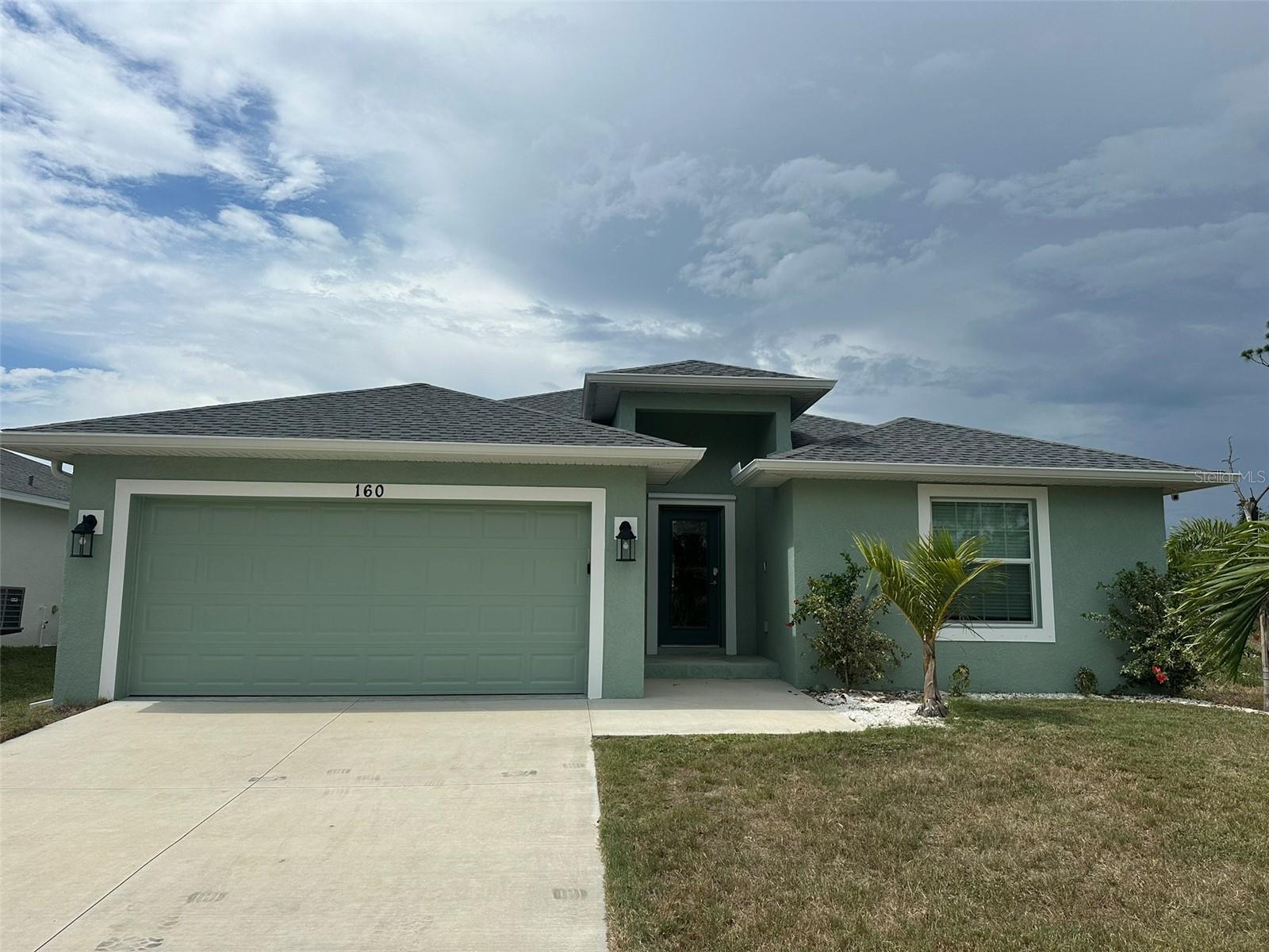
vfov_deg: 56.8
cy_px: 476
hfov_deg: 71.6
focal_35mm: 24
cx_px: 634
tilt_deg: +8.5
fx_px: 880
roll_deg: +0.1
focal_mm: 6.86
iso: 80
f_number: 1.78
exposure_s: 1/10753
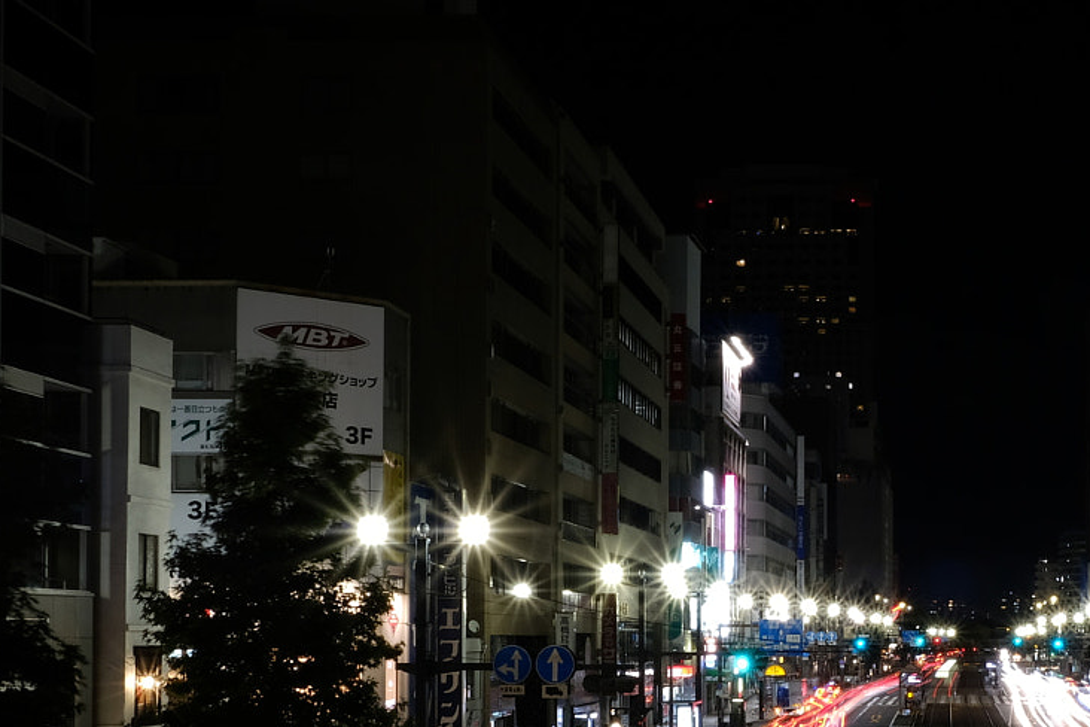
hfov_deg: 32.5
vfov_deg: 22.6
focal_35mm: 59
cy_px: 603
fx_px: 1786
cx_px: 954
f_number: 22
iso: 100
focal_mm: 18
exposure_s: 20
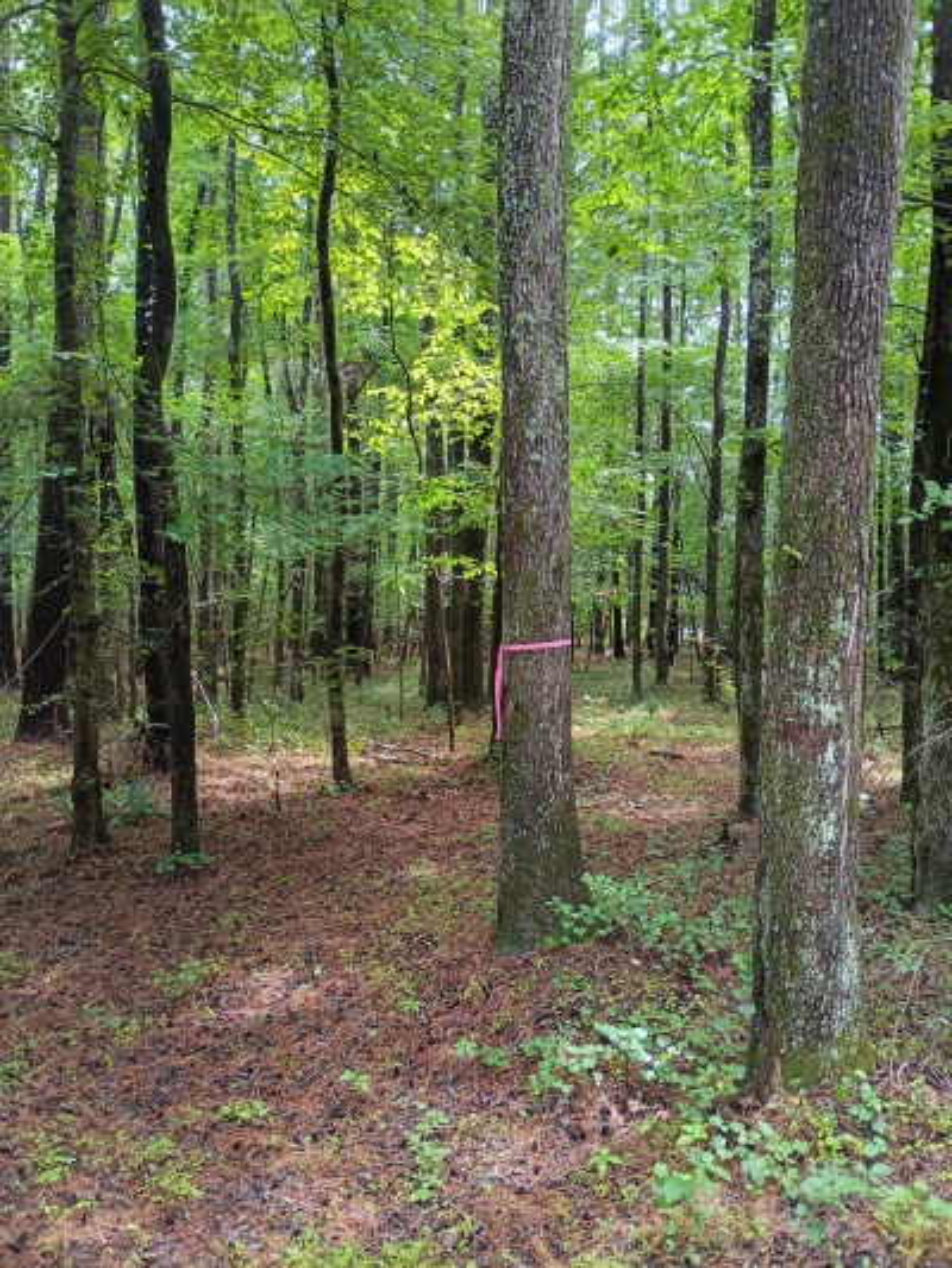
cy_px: 634
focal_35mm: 29
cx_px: 476
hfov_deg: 48.2
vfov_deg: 61.6
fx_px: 1063
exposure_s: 1/60
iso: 158
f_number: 1.8
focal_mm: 4.27
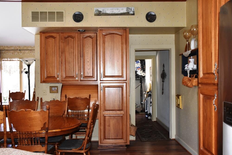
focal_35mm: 36
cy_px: 79
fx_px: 229
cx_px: 115
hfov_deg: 53.8
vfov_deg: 37.3
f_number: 3.8
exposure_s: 1/60
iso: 1250
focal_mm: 23
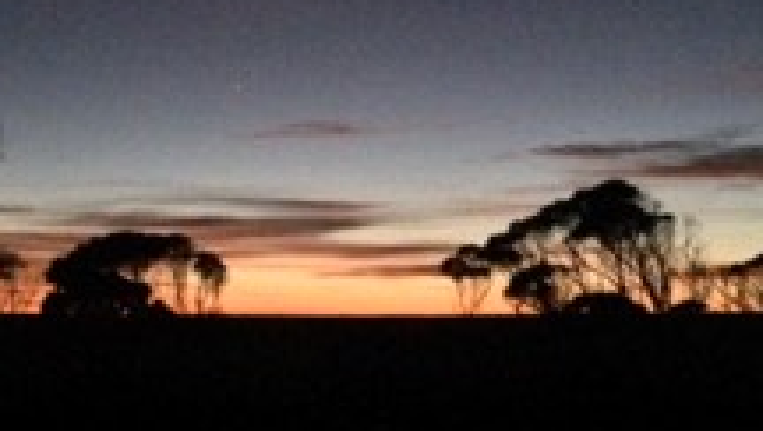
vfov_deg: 15.9
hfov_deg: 27.8
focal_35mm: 76
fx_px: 1539
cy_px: 163
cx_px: 297
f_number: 2.2
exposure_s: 1/15
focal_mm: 4.15
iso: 2000
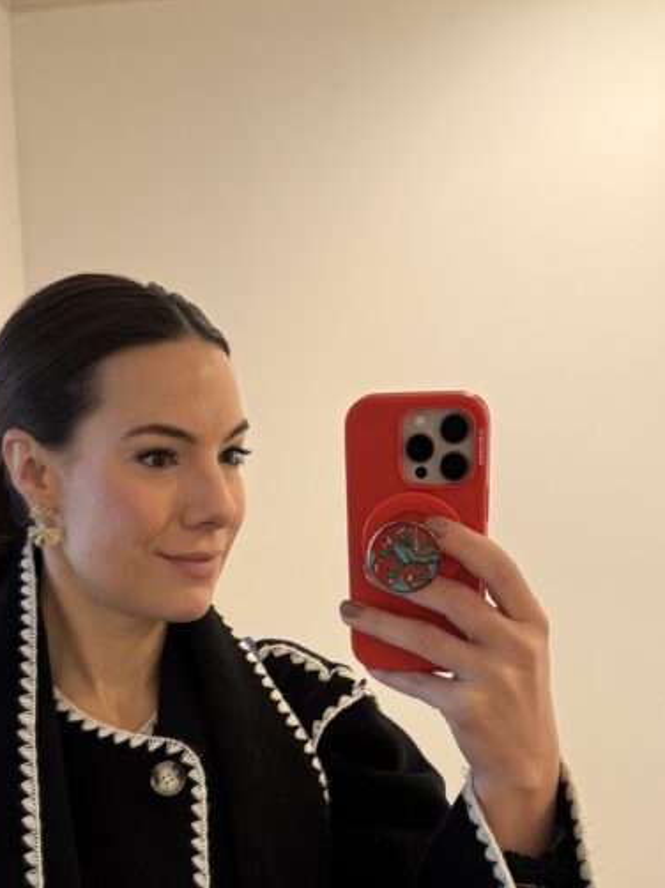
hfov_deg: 29.4
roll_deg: +1.2
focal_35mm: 49
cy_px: 805
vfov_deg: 36.4
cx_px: 205
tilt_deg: -13.0
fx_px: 1256
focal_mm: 6.76
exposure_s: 1/60
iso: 250
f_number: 1.78
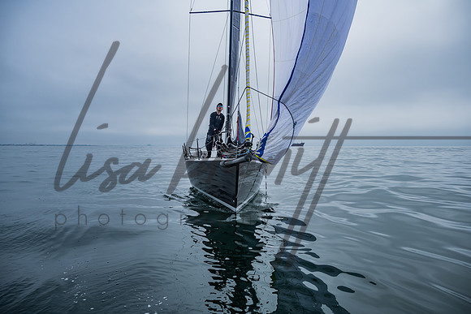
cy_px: 157
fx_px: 336
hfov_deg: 70.1
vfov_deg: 50.2
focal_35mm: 26
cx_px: 236
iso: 320
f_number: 5.6
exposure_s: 1/2500
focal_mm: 25
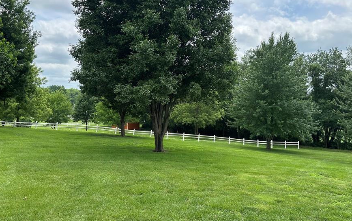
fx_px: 288
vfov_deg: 41.8
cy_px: 98
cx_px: 172
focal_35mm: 30
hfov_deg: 62.9
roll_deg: +0.2
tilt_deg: -0.9
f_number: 1.78
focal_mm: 6.86
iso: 80
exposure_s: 1/2110
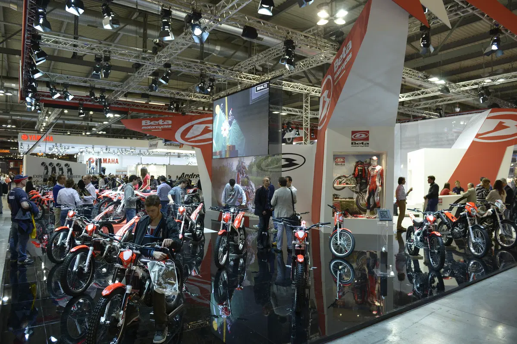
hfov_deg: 73.8
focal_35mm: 24
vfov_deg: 53.0
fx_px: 344
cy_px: 172
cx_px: 258
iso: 800
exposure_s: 1/125
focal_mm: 24
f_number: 4
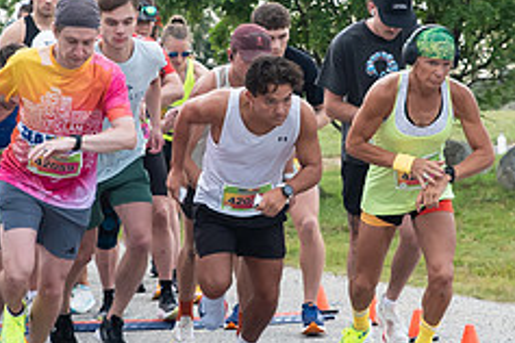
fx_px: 2603
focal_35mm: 182
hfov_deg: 11.3
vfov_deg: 7.5
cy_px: 164
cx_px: 240
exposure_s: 1/250
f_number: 4.5
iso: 800
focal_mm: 56
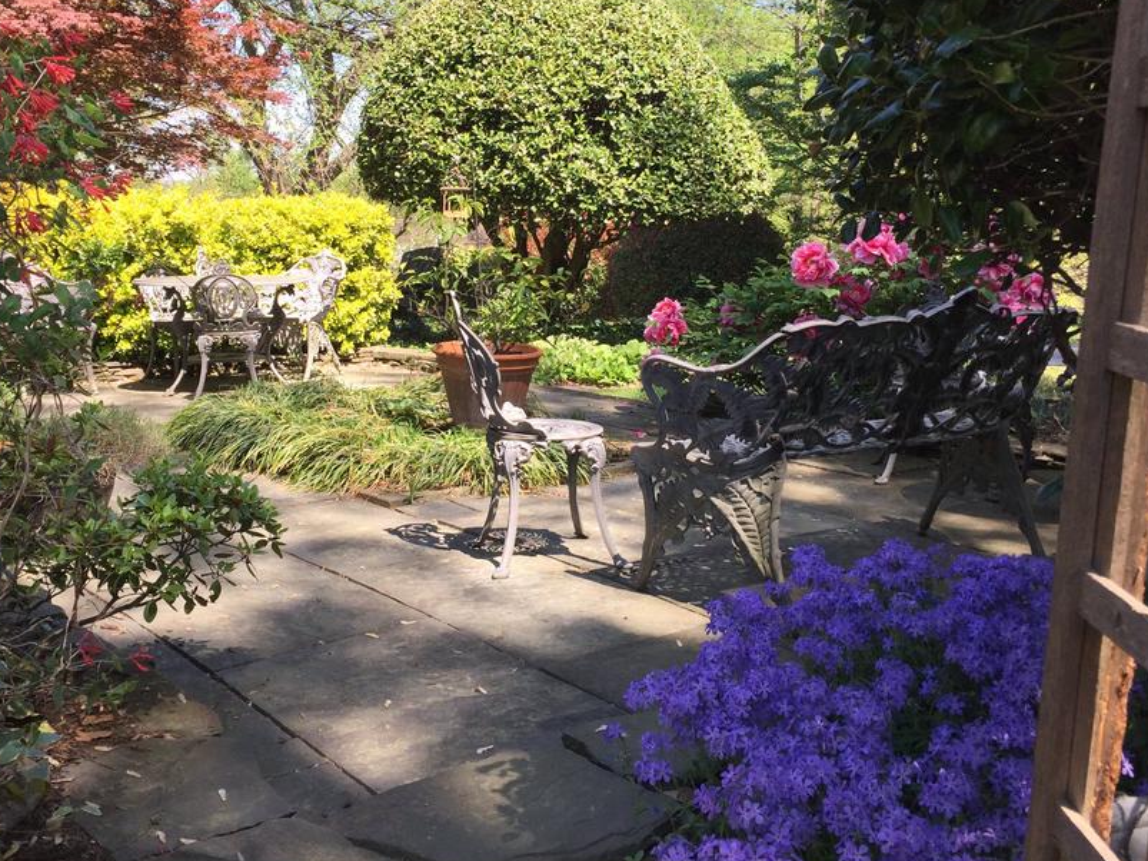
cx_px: 505
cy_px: 326
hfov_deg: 50.0
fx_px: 1227
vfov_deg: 38.4
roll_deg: -0.3
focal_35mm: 37
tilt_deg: -4.5
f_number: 2.2
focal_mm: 4.15
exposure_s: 1/573
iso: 32
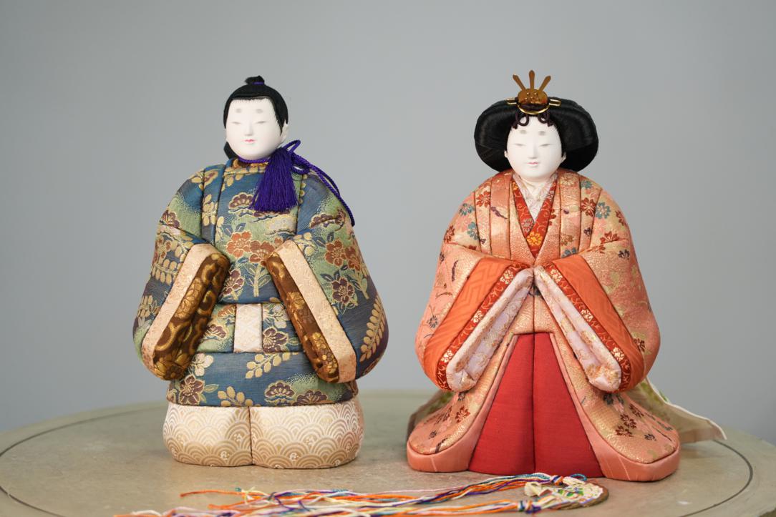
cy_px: 258
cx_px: 388
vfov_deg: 13.0
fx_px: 2263
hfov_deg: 19.5
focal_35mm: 105
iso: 2000
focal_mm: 105
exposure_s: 1/320
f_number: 4
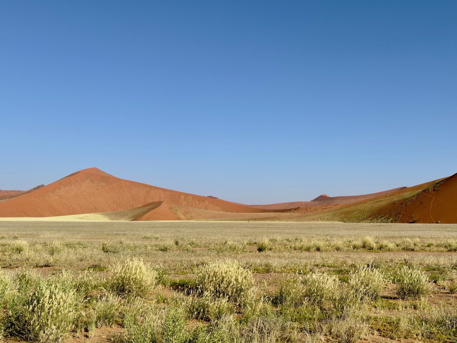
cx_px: 291
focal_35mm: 31
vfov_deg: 45.4
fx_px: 409
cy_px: 175
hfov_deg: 57.5
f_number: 1.78
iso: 100
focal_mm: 6.76
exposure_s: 1/7937
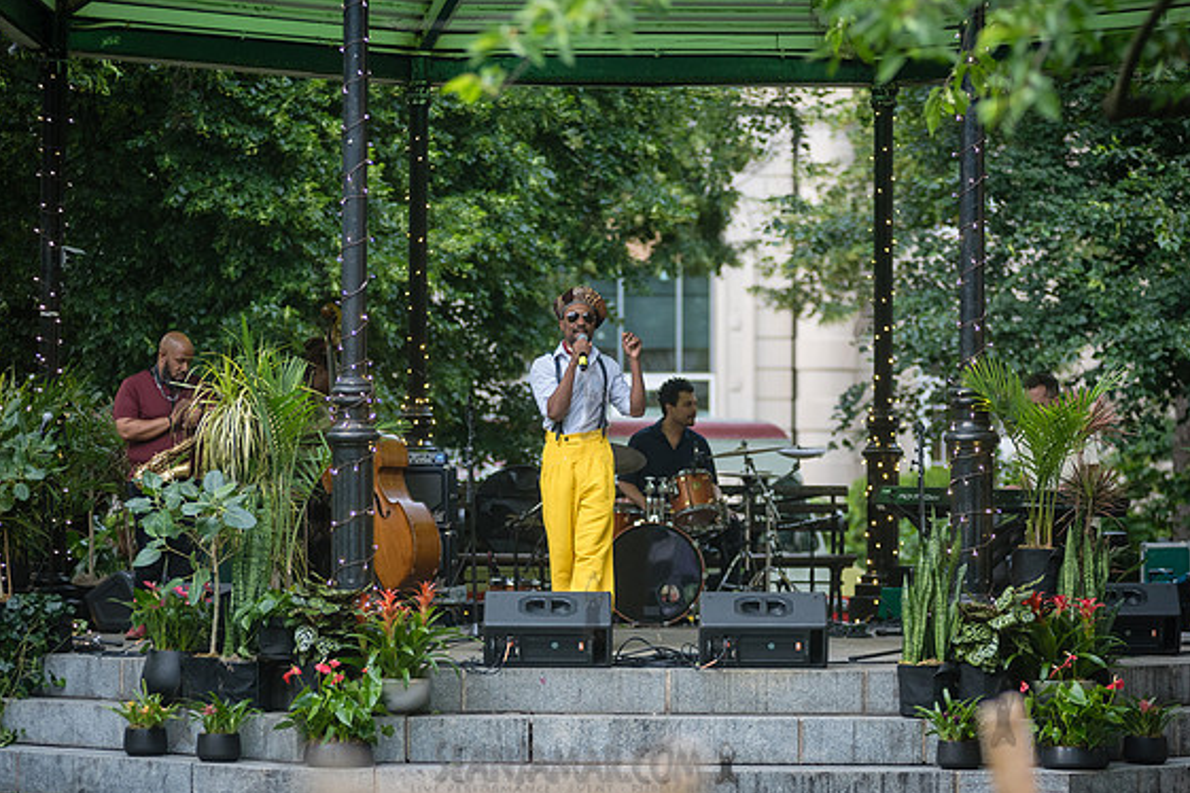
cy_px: 402
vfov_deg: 10.3
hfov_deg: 15.4
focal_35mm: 133
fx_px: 4396
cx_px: 592
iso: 1000
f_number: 3.2
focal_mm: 125
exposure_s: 1/640
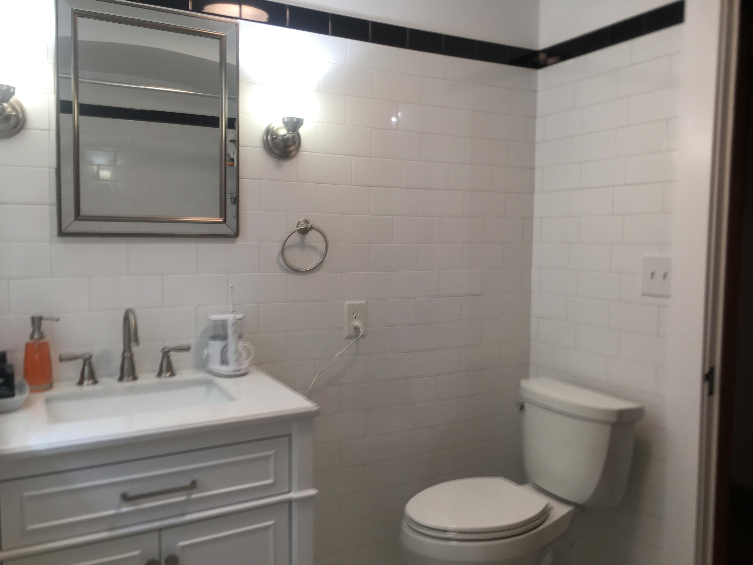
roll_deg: -1.0
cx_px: 376
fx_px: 631
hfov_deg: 61.7
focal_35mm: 29
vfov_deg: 48.2
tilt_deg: -3.4
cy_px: 282
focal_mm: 4.15
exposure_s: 1/40
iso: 32
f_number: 2.2
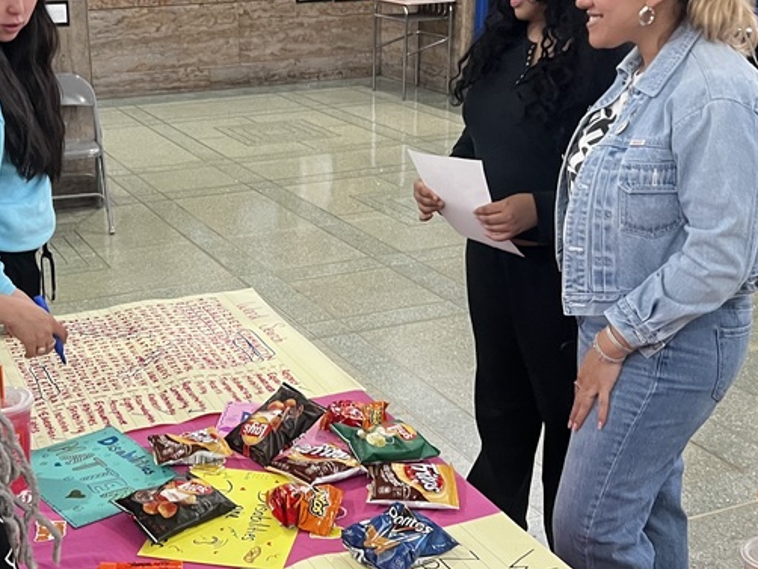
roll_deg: +1.2
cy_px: 261
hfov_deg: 35.9
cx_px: 276
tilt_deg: -16.9
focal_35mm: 53
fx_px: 1161
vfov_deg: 27.5
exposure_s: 1/60
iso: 400
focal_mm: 5.7
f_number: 1.5
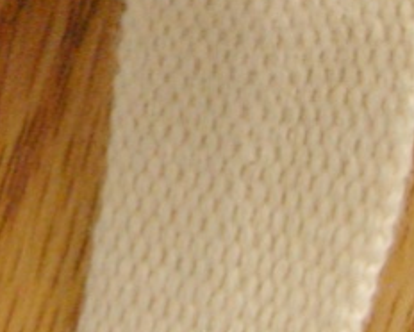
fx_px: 2894
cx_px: -268
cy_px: -451
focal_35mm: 236
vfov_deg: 6.3
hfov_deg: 8.0
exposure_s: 1/50
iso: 3200
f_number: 5.6
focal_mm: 26
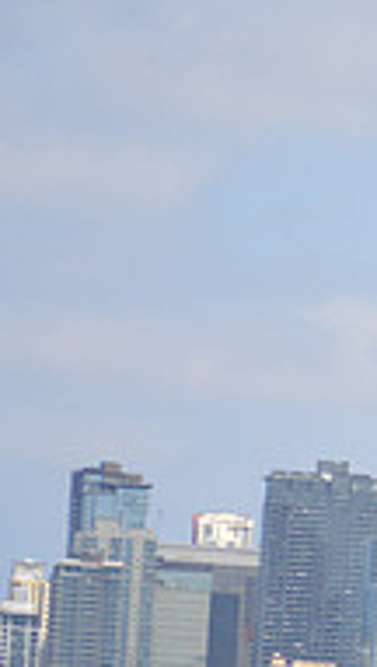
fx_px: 6744
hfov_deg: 3.2
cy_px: 531
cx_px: 981
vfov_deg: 5.7
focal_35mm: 381
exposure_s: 1/500
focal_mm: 80
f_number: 5.6
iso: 100
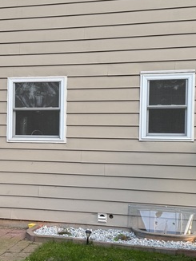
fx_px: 370
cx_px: 72
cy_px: 139
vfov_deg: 38.9
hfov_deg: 29.5
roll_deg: -1.6
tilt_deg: +1.2
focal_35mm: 49
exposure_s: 1/121
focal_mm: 6.76
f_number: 1.78
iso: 64
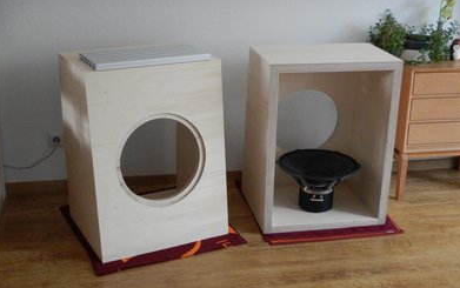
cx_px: 231
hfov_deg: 38.8
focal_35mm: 52
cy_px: 155
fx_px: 652
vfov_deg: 24.9
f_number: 4.3
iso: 900
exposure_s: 1/10
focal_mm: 8.5
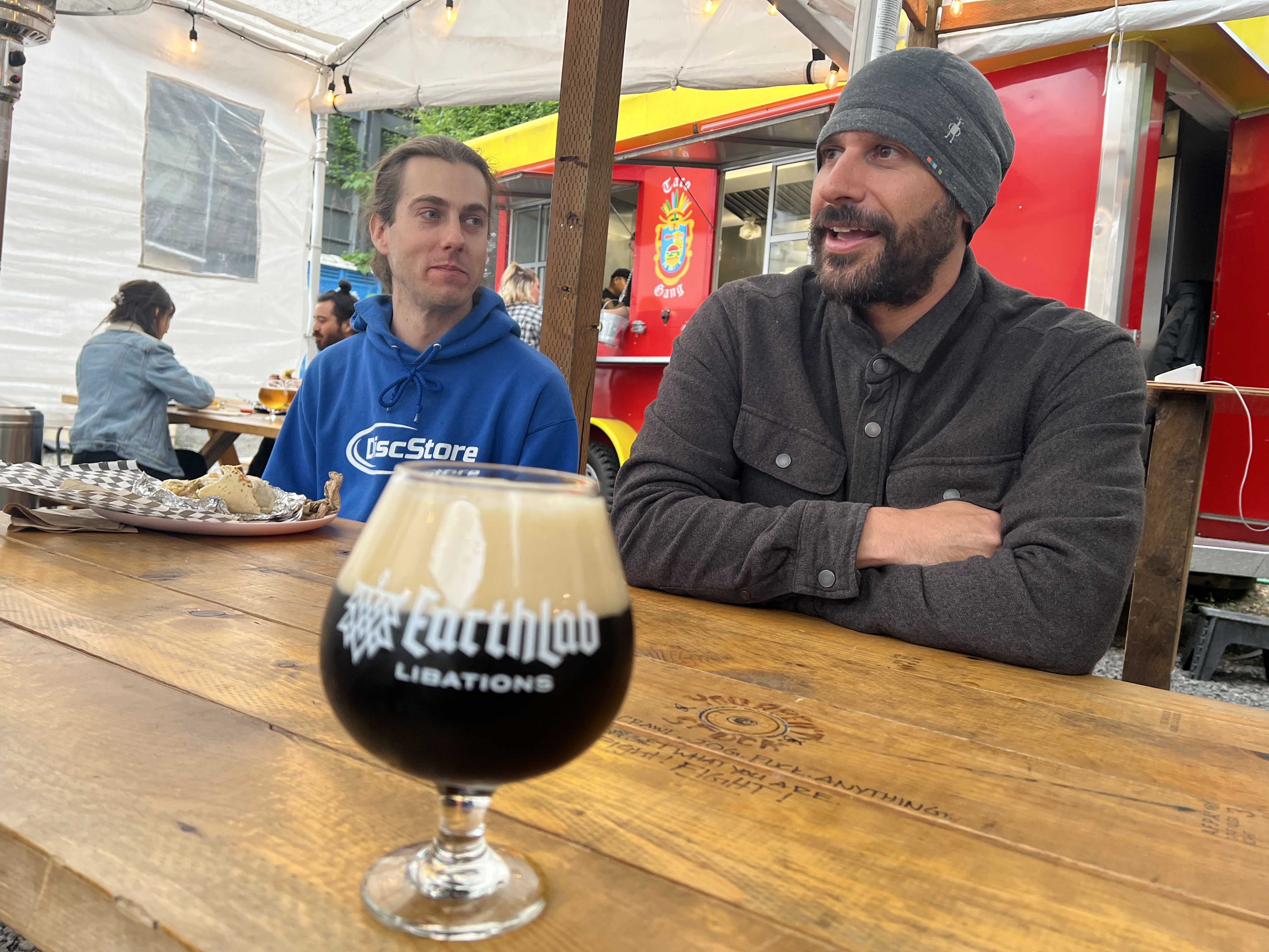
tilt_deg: -3.6
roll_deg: -5.7
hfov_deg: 67.3
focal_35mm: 26
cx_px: 634
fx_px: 953
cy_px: 476
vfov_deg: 53.1
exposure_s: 1/120
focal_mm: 5.7
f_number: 1.5
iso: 125
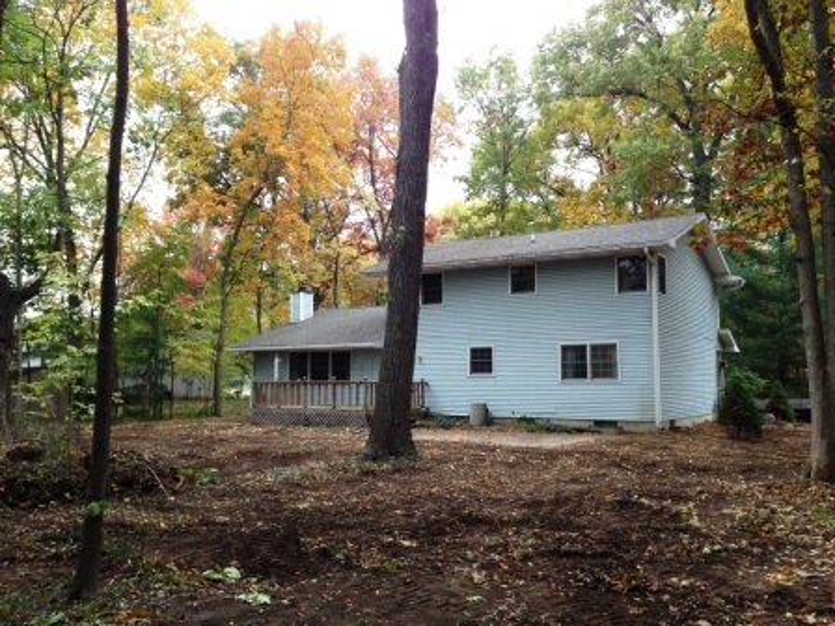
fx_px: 796
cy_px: 313
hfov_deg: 55.4
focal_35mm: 33
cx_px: 418
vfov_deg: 42.9
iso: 100
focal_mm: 4.13
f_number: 2.4
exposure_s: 1/120
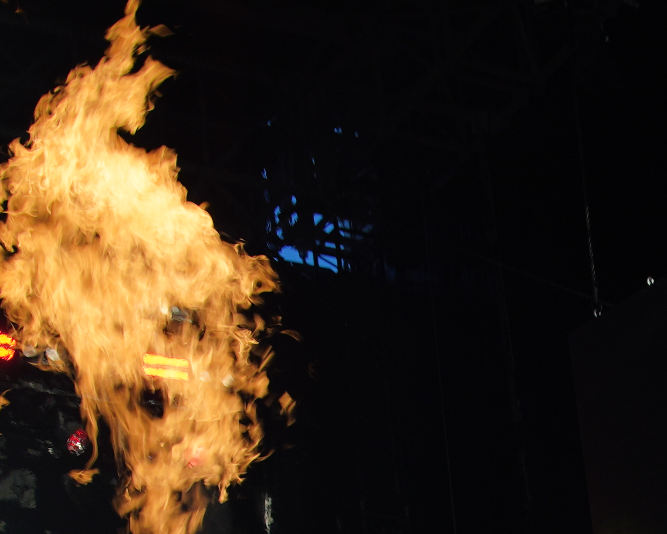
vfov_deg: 12.7
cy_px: 841
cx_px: 786
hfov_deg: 16.2
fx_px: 2251
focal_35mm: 114
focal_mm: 31
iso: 100
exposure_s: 1/400
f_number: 6.3
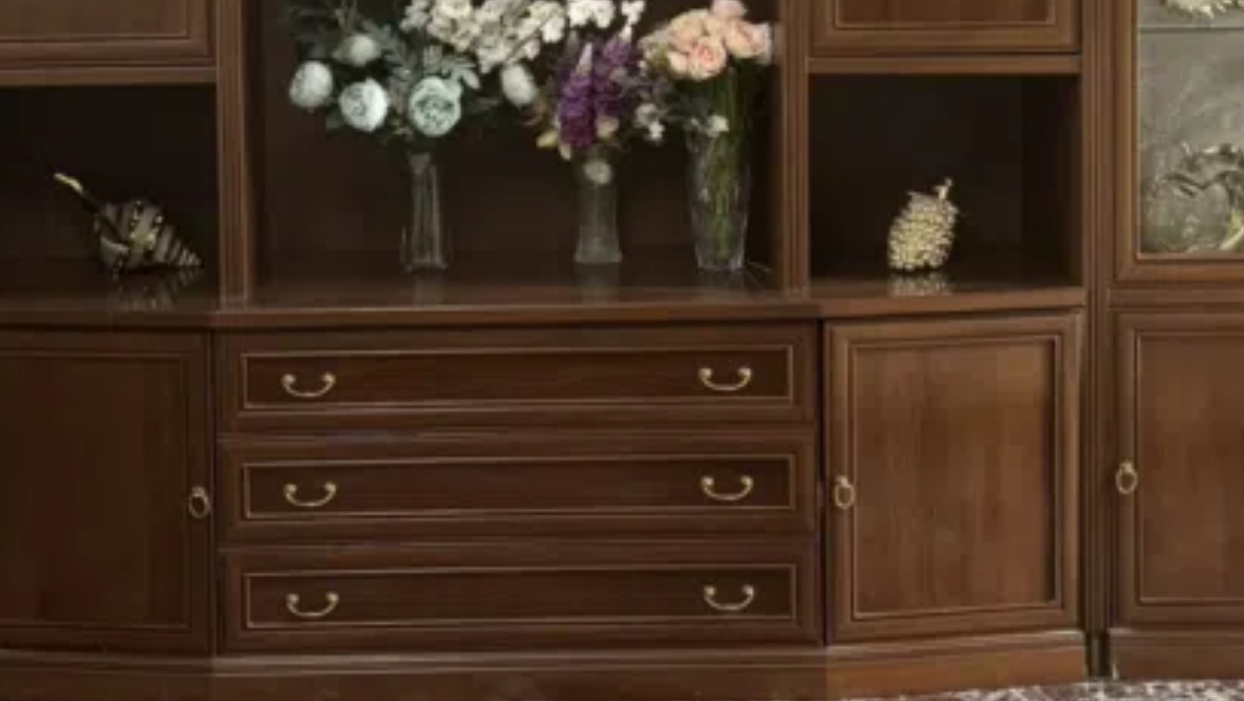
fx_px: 1353
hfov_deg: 49.1
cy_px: -6
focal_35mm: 41
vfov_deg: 27.3
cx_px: 497
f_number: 1.78
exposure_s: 1/50
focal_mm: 6.76
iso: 400
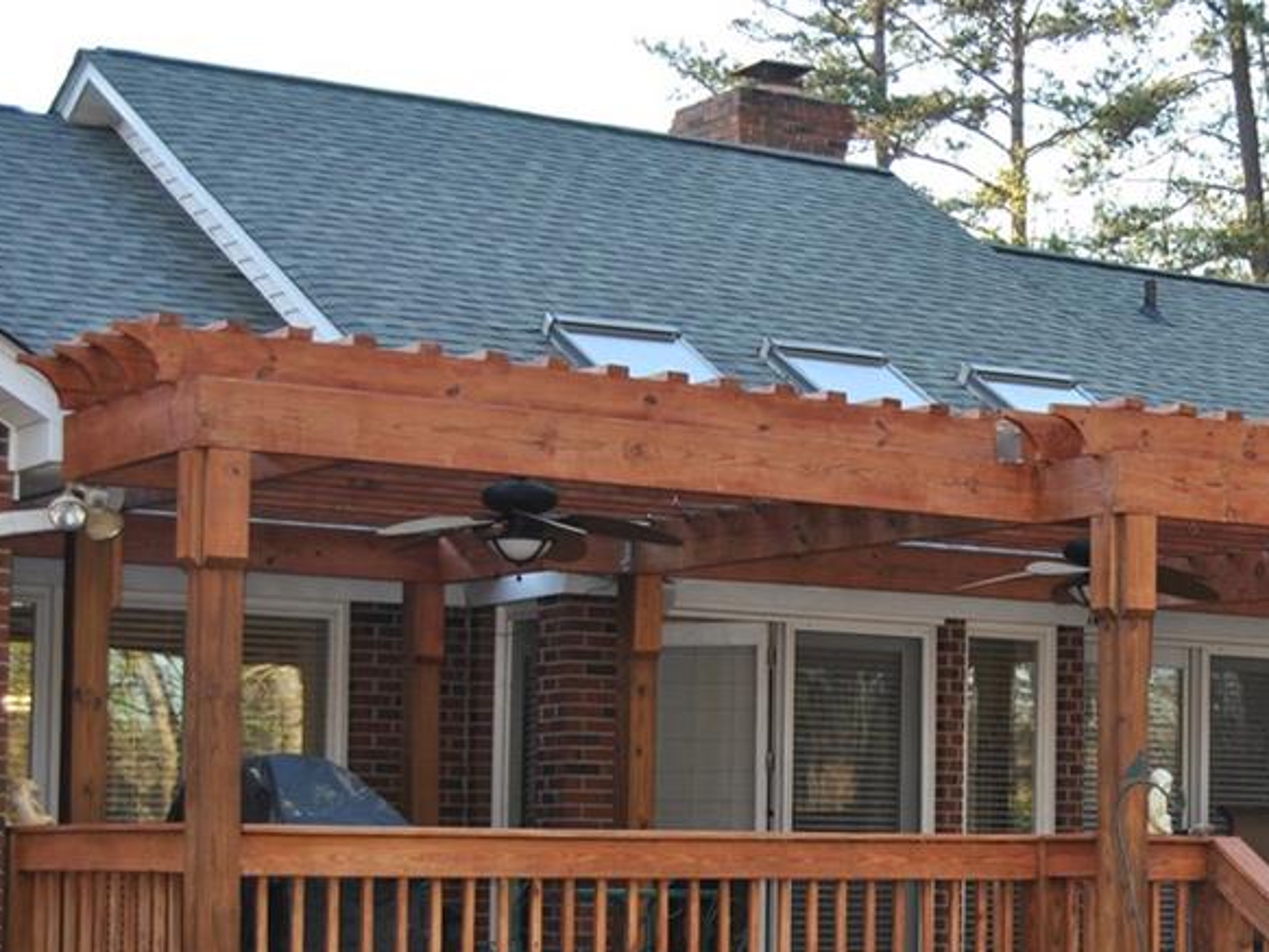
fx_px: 3258
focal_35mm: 89
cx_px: 1066
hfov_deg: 21.7
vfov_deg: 16.6
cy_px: 710
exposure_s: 1/125
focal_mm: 35
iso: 160
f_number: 4.5
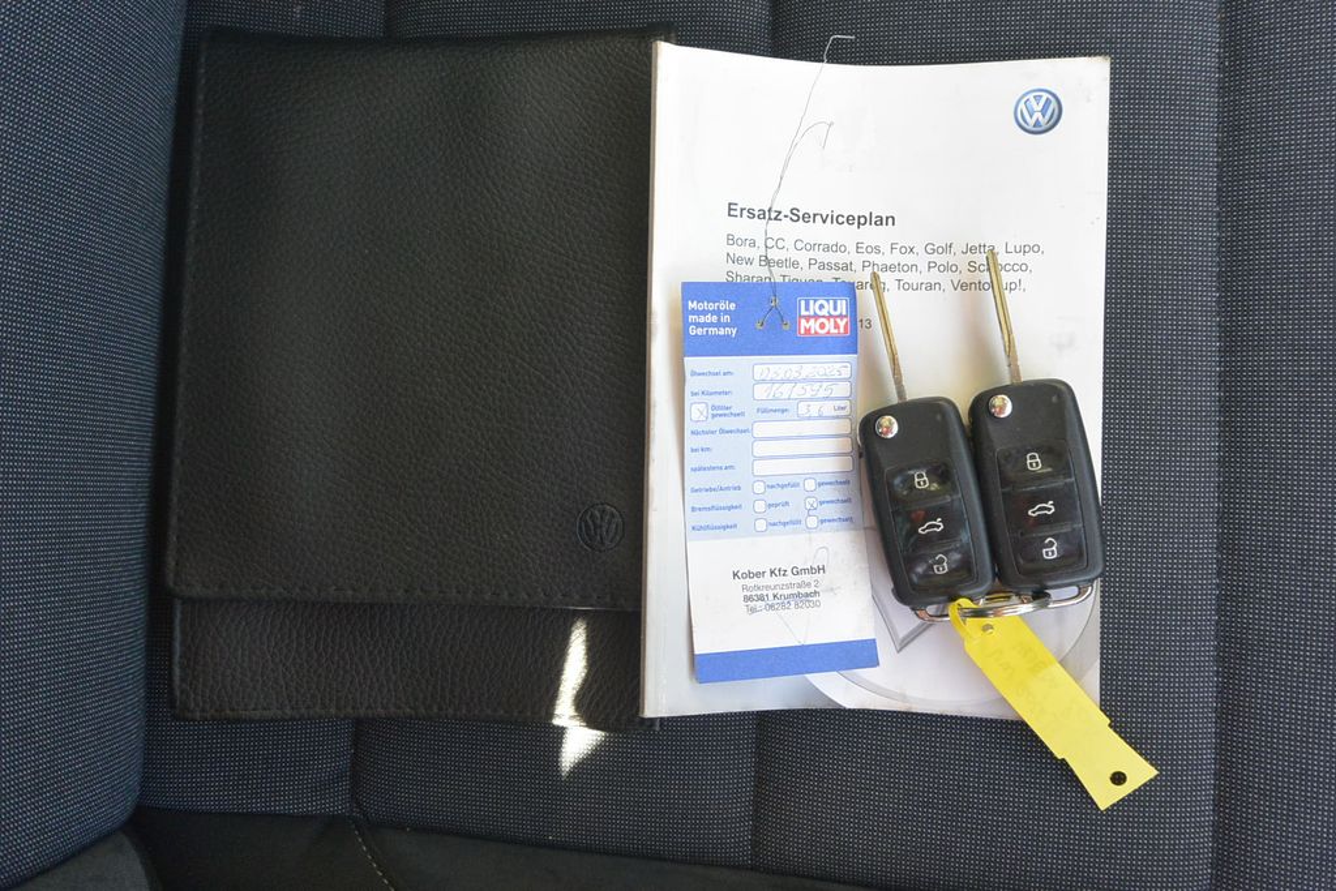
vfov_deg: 43.6
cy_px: 446
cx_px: 668
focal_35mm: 30
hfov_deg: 61.9
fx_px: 1113
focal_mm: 11.4
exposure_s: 1/125
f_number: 3.5
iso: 320
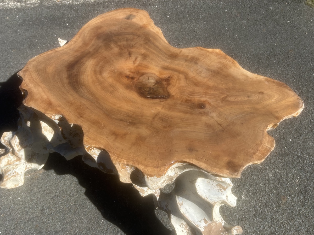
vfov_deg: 53.1
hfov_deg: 67.3
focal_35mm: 26
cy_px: 118
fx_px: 236
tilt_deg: -46.6
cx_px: 157
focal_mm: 5.7
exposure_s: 1/3077
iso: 50
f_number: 1.5
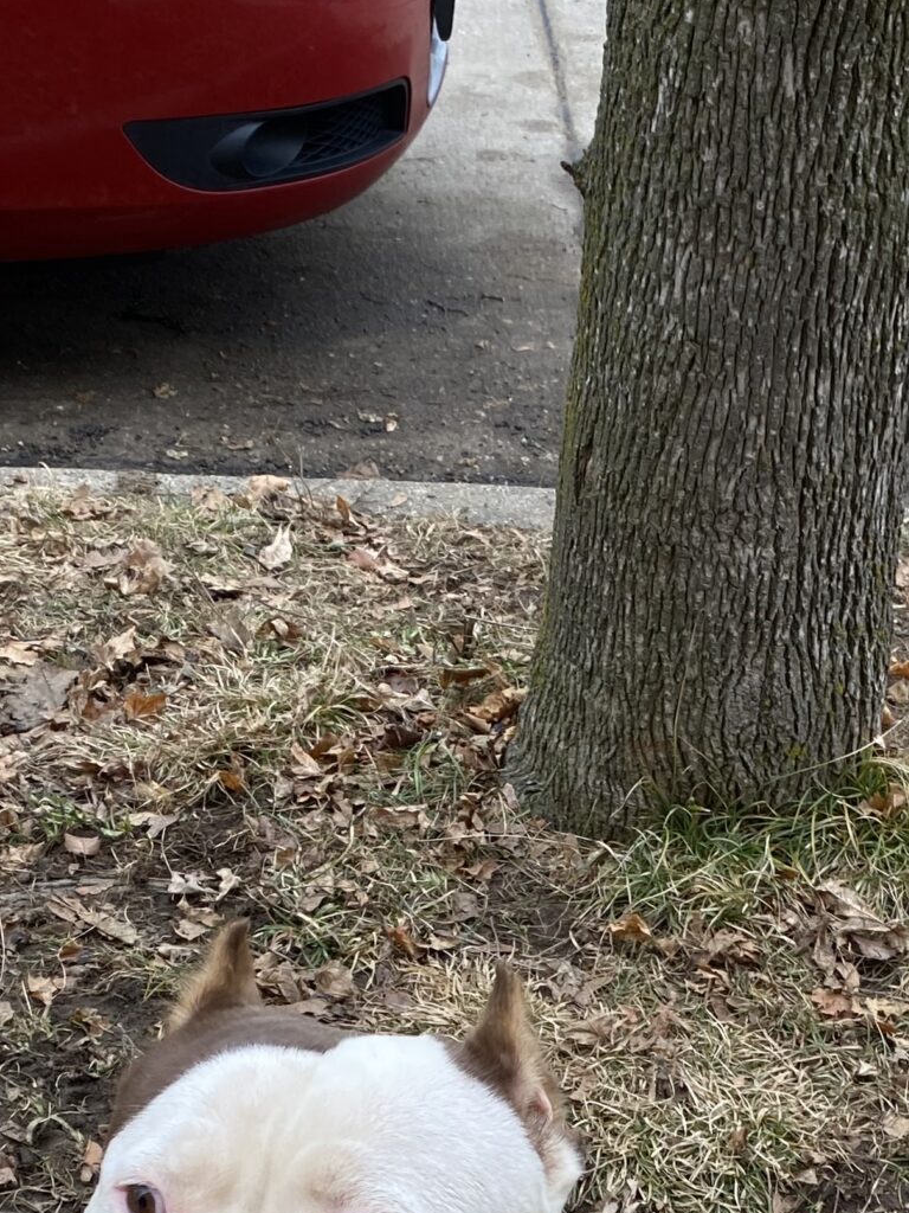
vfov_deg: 27.9
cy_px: 1230
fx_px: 2276
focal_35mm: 65
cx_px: 521
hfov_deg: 22.6
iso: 32
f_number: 1.8
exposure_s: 1/127
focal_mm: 4.25
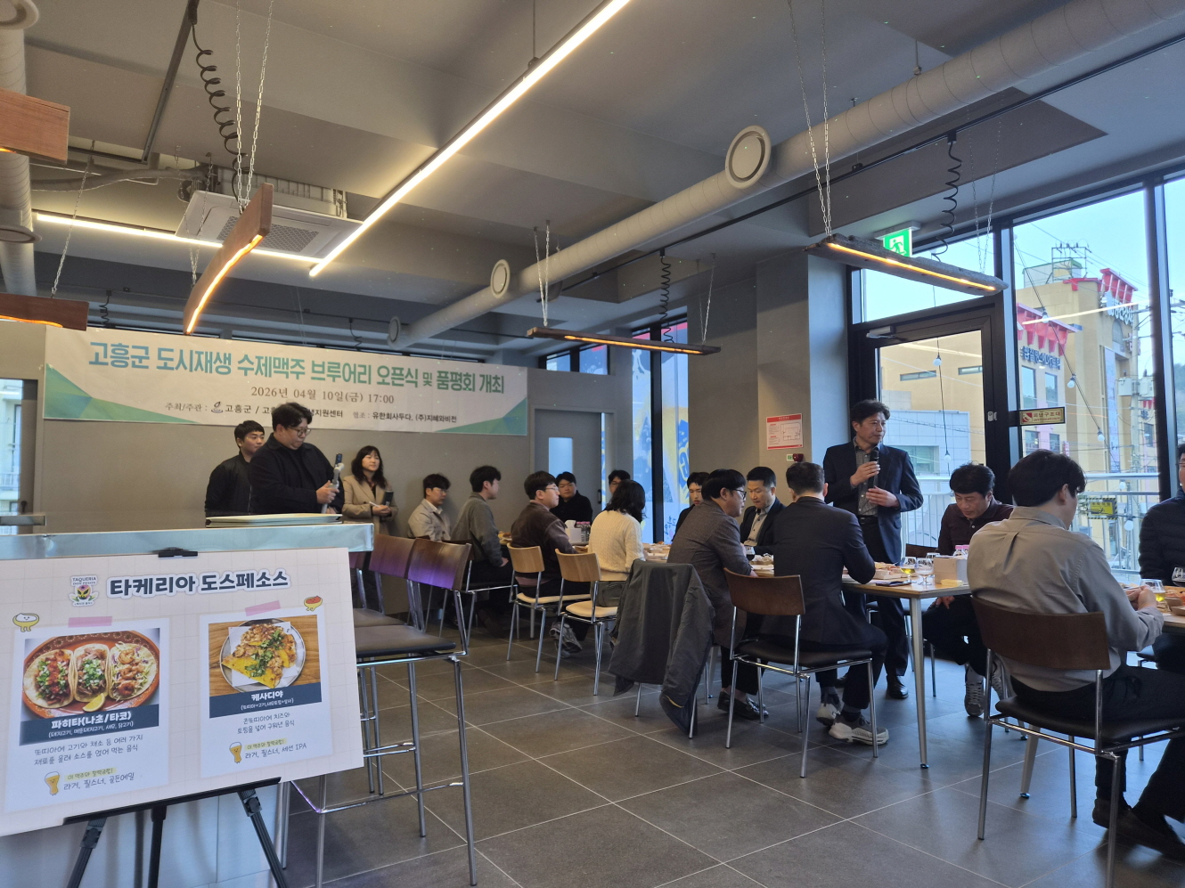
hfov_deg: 73.9
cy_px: 444
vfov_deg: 58.9
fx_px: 787
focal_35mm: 23
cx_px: 592
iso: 64
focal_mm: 5.4
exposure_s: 1/120
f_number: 1.8
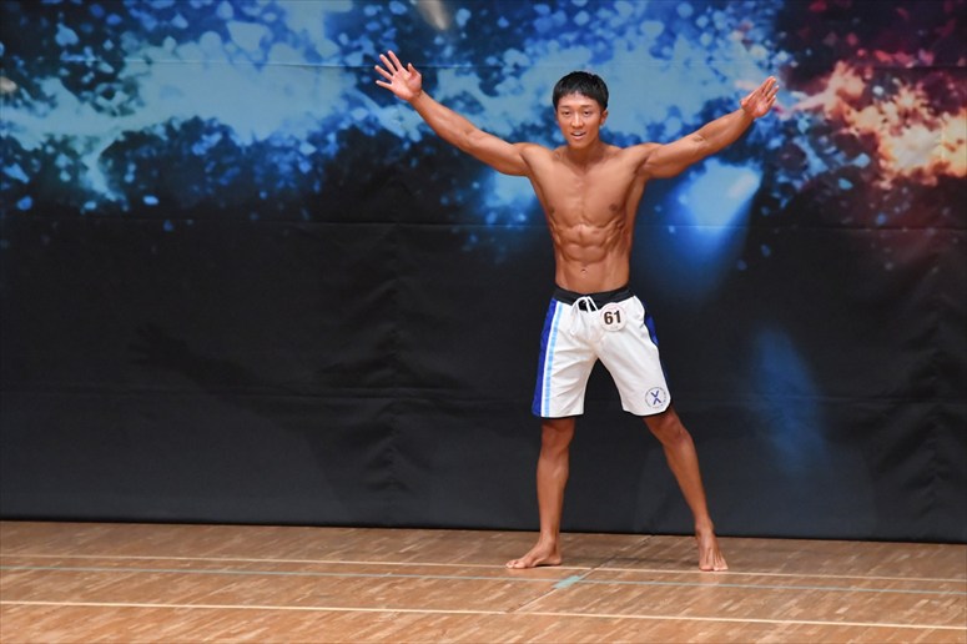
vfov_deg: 4.8
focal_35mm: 285
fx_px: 7652
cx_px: 484
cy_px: 322
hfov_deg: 7.2
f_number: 5.6
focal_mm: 190
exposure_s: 1/400
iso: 8000
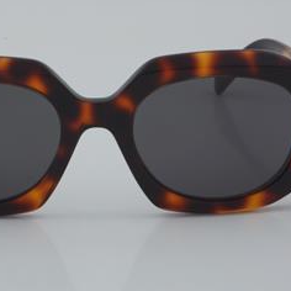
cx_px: 96
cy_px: 131
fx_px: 1129
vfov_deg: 14.7
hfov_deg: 14.7
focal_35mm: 119
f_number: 32
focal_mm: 55
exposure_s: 1/4
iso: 100
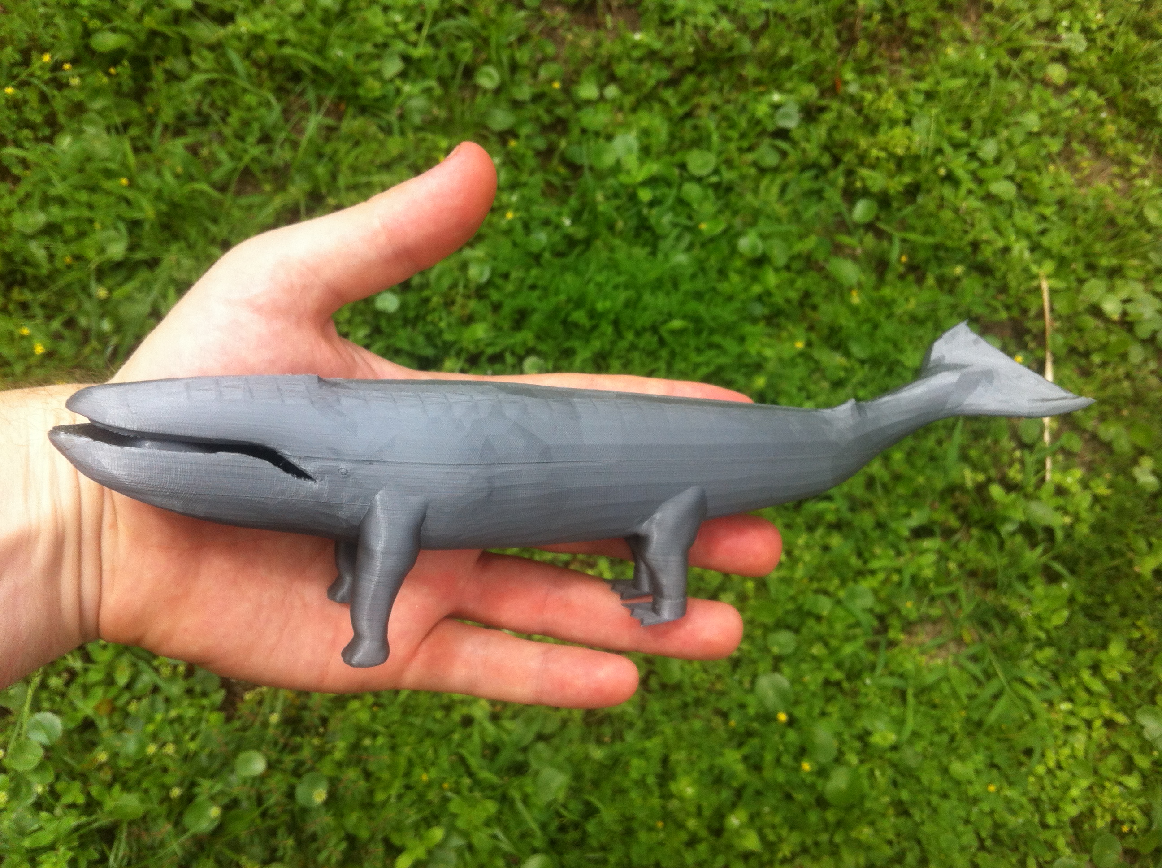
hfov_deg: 52.7
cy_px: 434
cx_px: 581
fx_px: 1173
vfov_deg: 40.6
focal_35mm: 35
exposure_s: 1/642
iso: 80
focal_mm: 3.85
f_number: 2.8
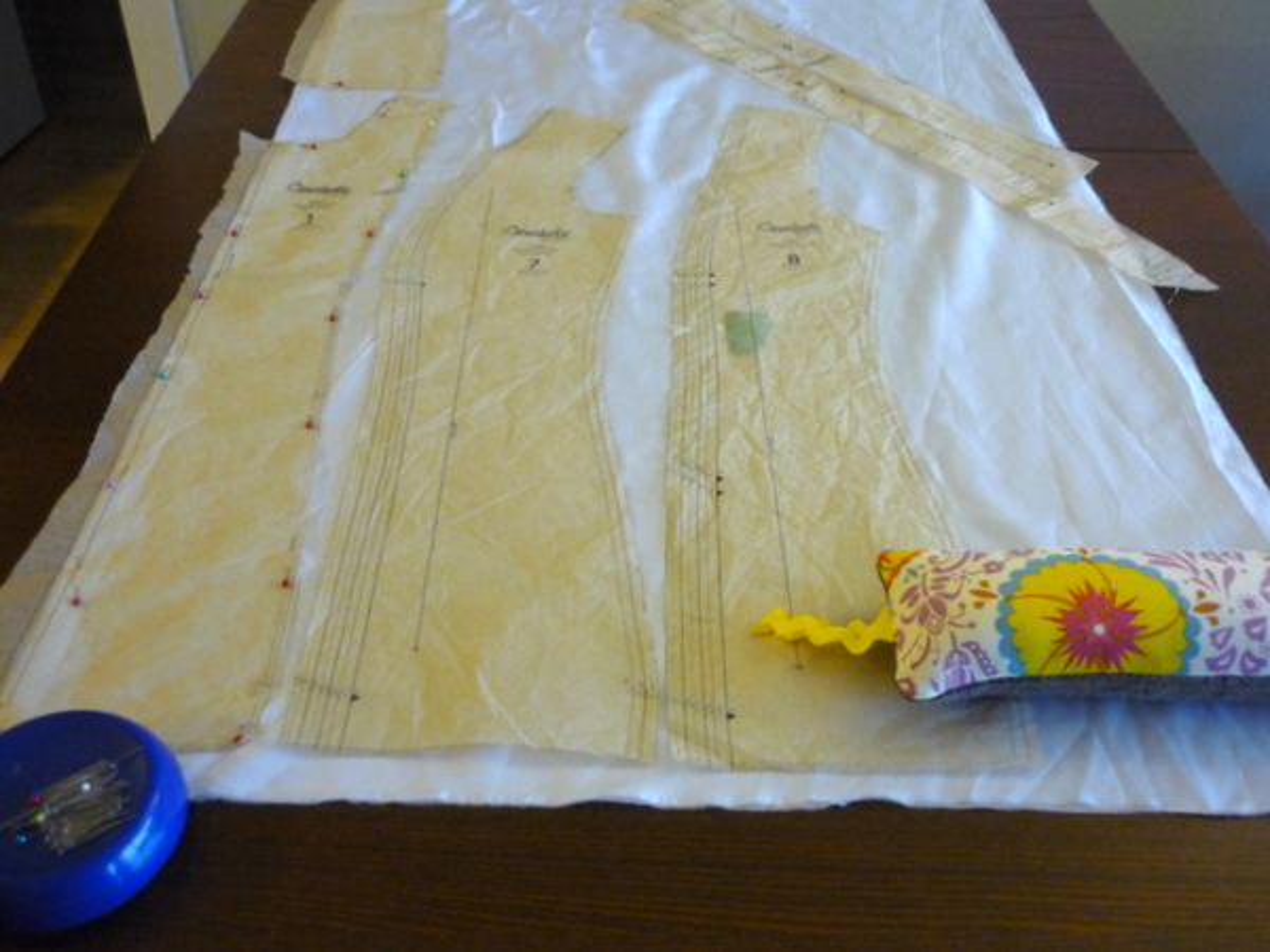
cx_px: 635
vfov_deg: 42.9
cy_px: 476
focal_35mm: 33
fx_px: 1211
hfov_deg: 55.4
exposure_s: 1/15
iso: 400
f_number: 2.8
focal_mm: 5.5
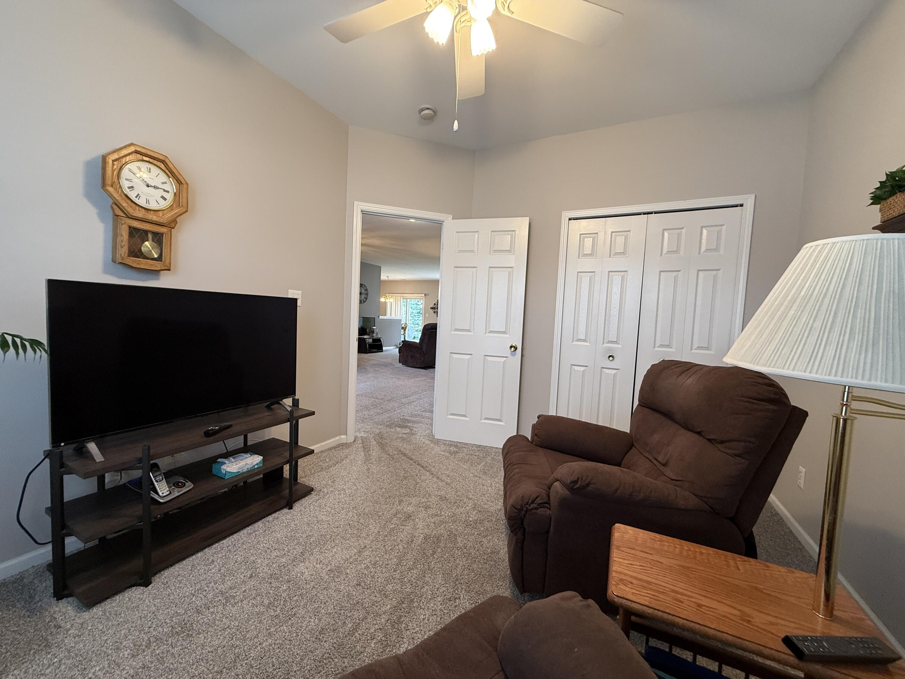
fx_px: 366
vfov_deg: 85.7
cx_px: 452
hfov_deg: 102.1
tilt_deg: -3.1
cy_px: 340
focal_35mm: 14
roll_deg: -2.6
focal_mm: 2.22
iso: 200
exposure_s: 1/60
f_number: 2.2
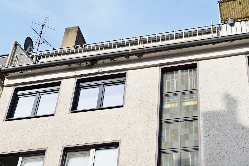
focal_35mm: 70
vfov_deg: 19.5
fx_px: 484
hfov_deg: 28.8
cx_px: 124
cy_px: 83
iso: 100
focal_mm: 70
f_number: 8
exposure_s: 1/100
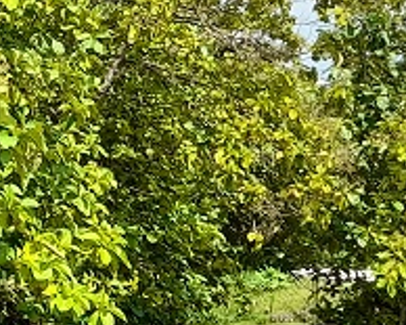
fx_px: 1513
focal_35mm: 126
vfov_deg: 12.2
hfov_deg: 14.4
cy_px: 128
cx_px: -184
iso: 20
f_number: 2
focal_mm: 4.6
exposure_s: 1/581
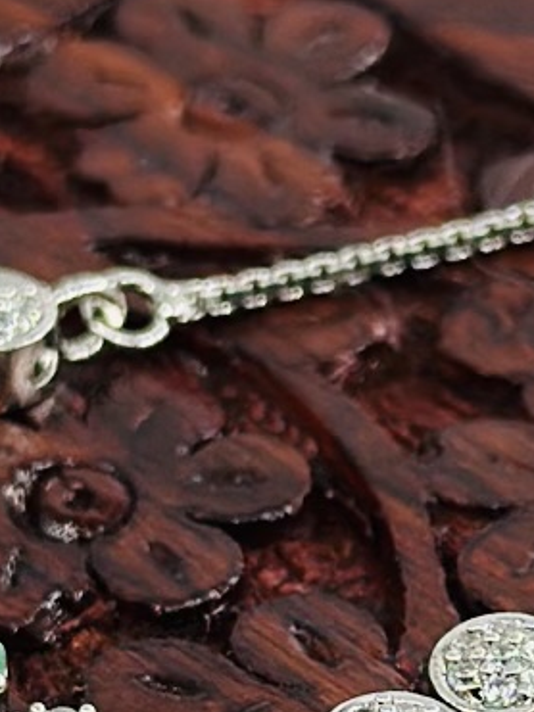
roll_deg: +0.2
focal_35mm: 261
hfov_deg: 5.7
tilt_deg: -40.3
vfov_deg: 7.6
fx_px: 5371
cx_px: 296
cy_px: 589
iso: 80
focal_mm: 6.86
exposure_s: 1/823
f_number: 1.78
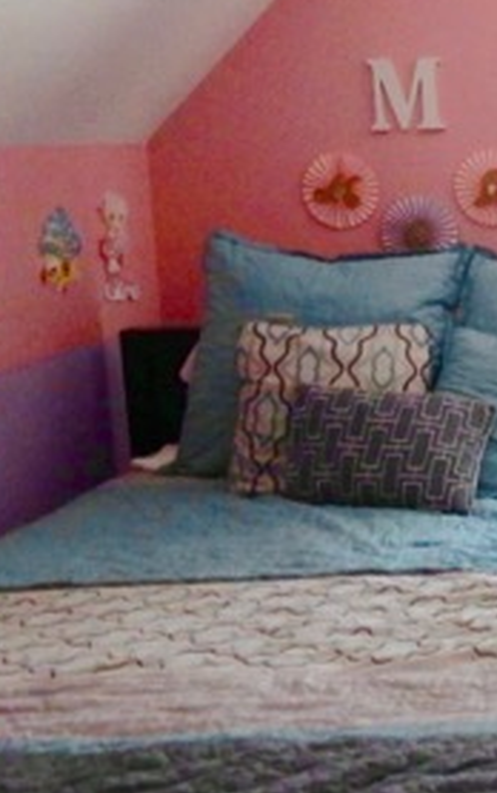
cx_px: 877
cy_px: 337
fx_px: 1169
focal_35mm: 54
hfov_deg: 18.9
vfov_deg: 37.4
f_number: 3.5
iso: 200
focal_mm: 3.7
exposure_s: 1/50
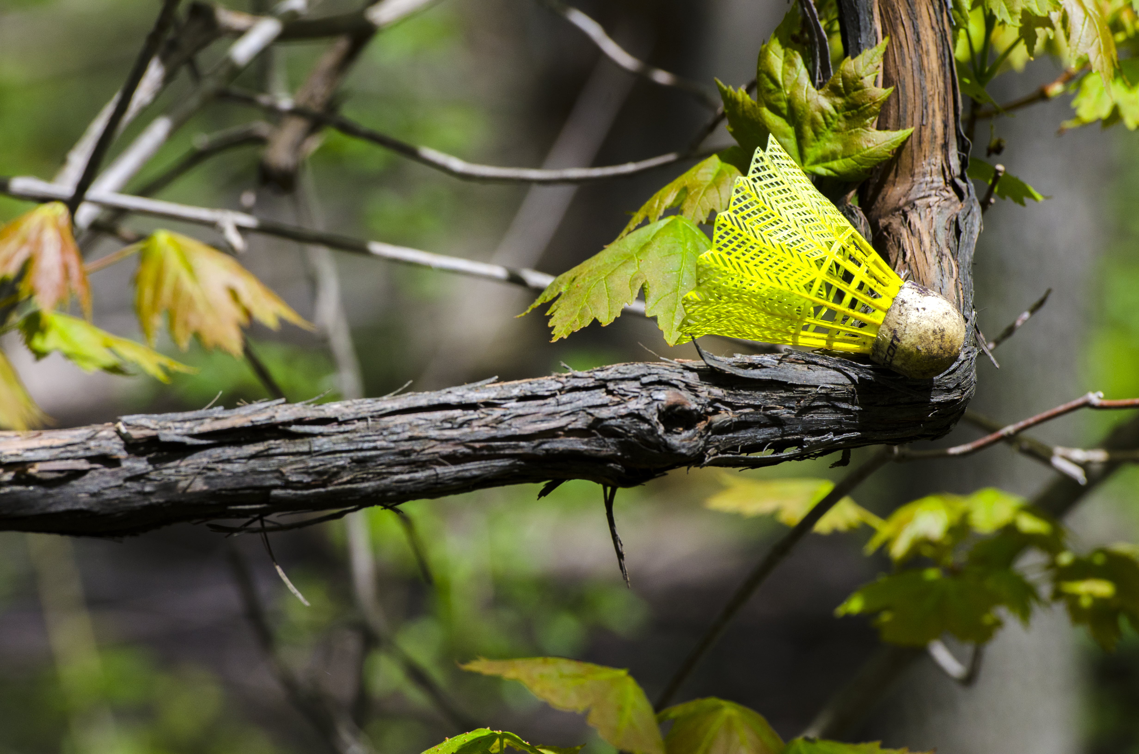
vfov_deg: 4.6
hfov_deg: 6.9
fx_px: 9472
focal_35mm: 300
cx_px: 570
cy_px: 377
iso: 400
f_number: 7.1
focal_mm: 200
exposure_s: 1/1250
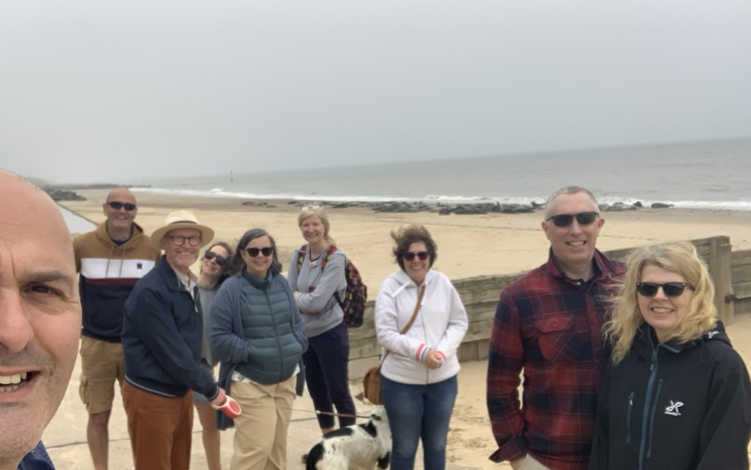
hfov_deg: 50.3
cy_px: 277
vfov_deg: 32.7
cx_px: 348
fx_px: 798
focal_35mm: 39
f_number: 2.2
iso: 16
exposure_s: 1/739
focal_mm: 2.87
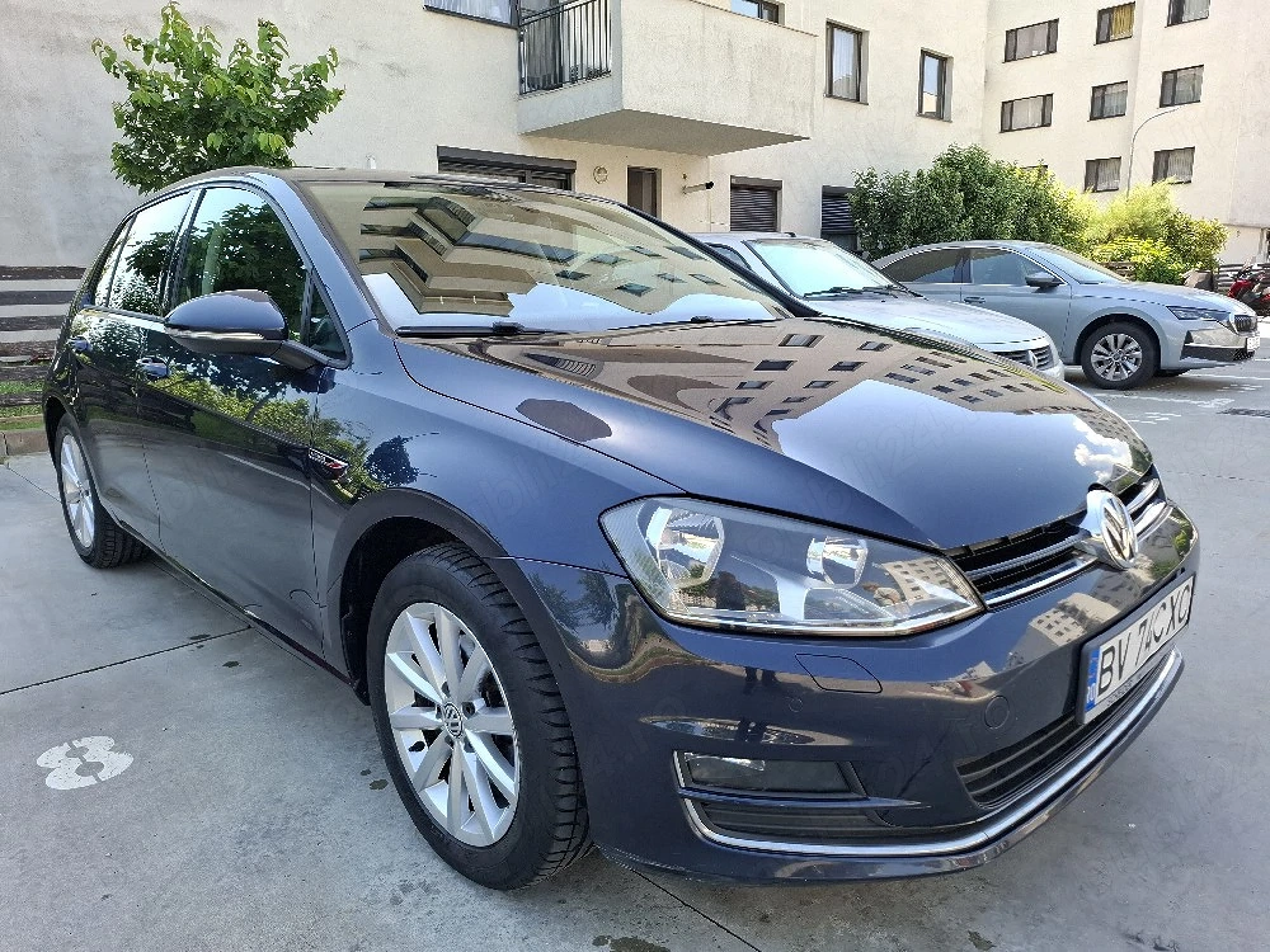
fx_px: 844
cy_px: 476
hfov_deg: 73.9
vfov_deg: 58.9
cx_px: 635
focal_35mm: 23
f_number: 1.8
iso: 50
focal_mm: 5.54
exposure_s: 1/345
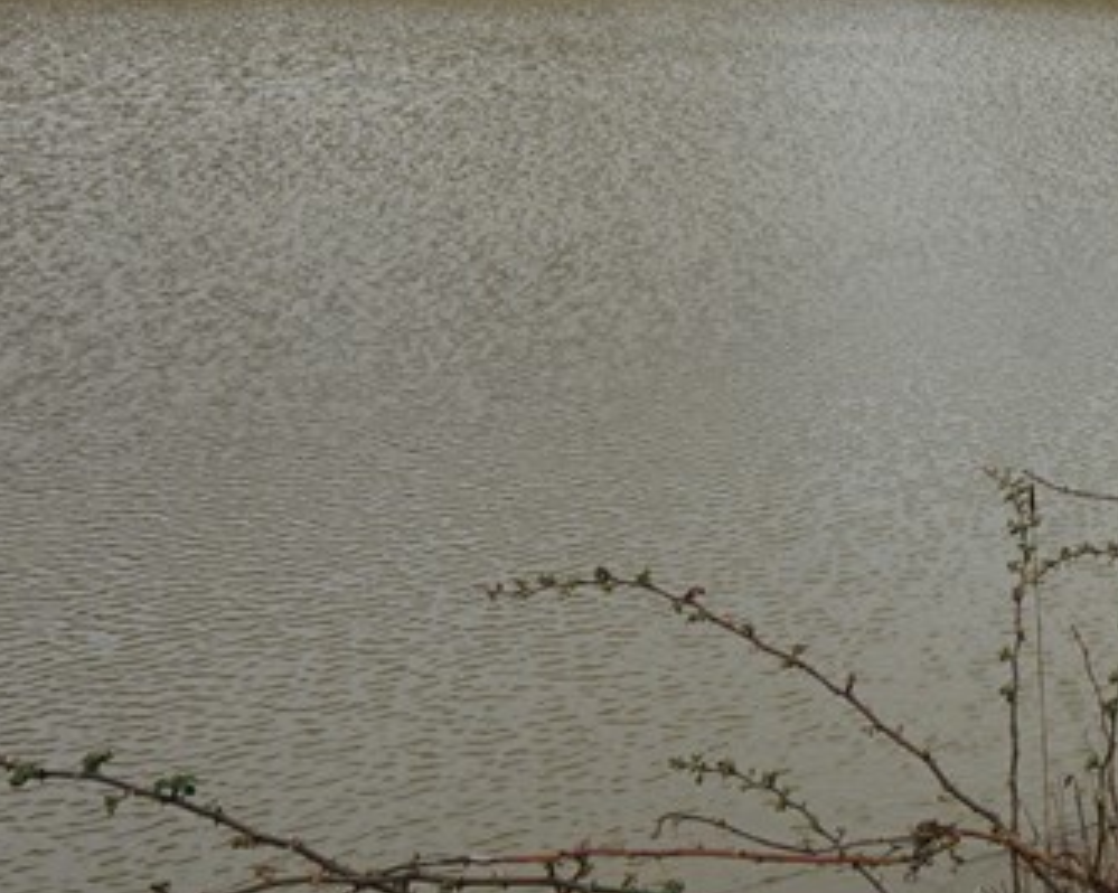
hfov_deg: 29.8
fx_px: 1620
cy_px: -84
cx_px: 1481
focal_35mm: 49
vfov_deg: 28.1
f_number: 9
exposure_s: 1/160
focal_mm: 16
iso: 100
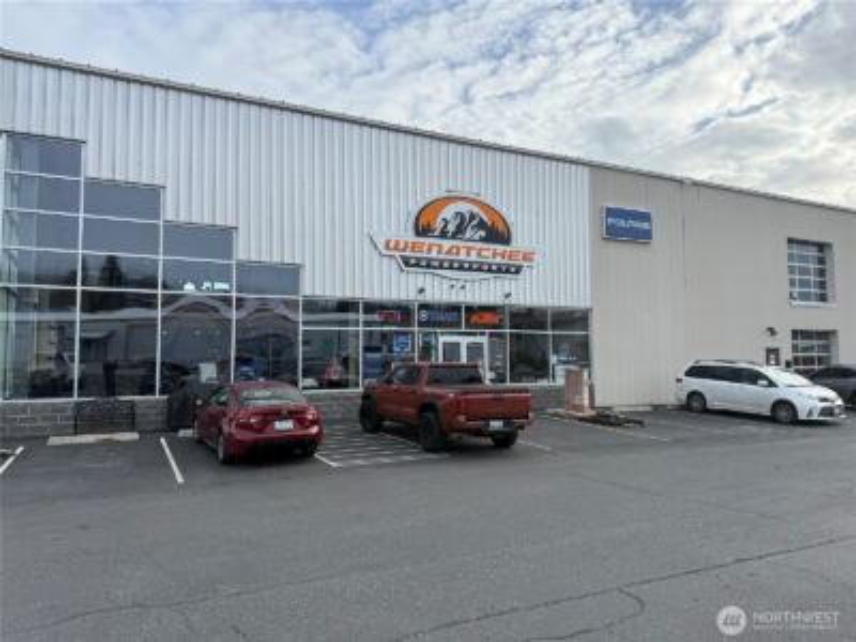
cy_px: 321
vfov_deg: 56.8
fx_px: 593
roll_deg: +0.5
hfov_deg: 71.6
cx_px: 428
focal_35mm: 24
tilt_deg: +5.5
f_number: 1.78
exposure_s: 1/1901
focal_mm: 6.76
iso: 100
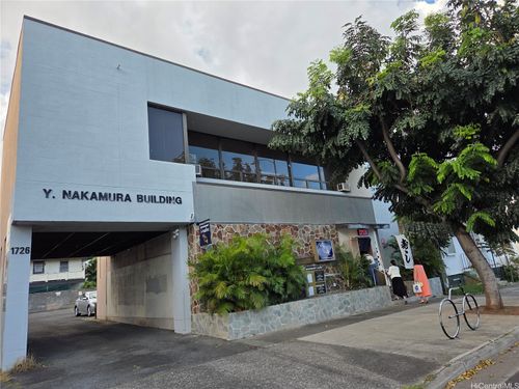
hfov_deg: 73.9
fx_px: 345
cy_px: 194
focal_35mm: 23
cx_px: 260
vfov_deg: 58.9
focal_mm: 5.4
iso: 80
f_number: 1.8
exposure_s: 1/1139
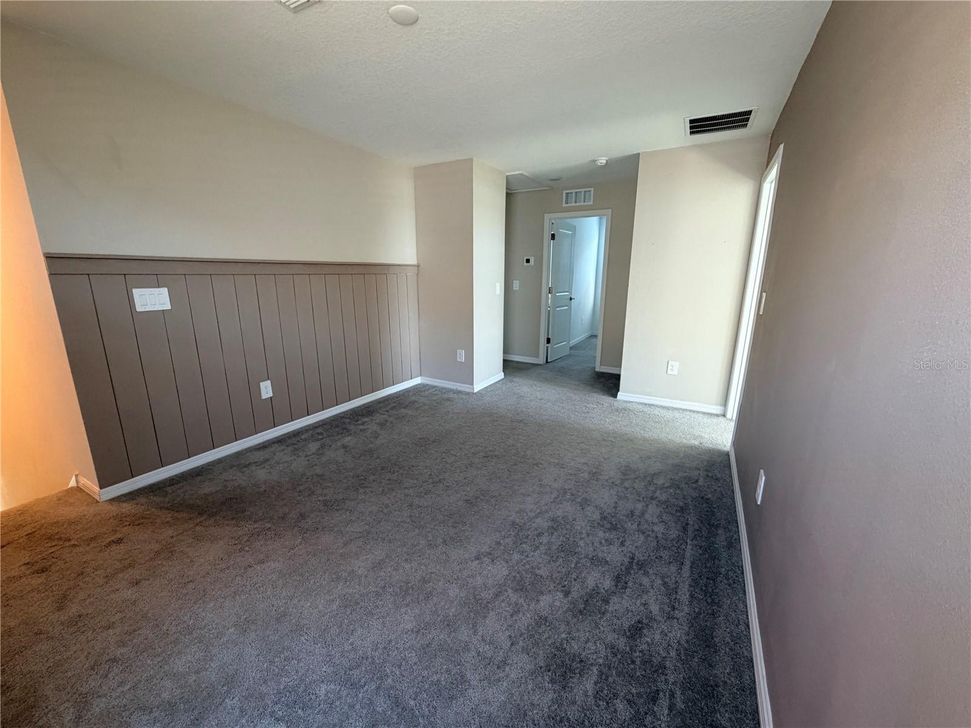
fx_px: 393
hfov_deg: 102.1
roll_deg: +0.1
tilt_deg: -12.5
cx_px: 486
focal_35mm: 14
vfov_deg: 85.7
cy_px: 364
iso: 200
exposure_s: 1/60
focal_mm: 2.22
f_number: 2.2
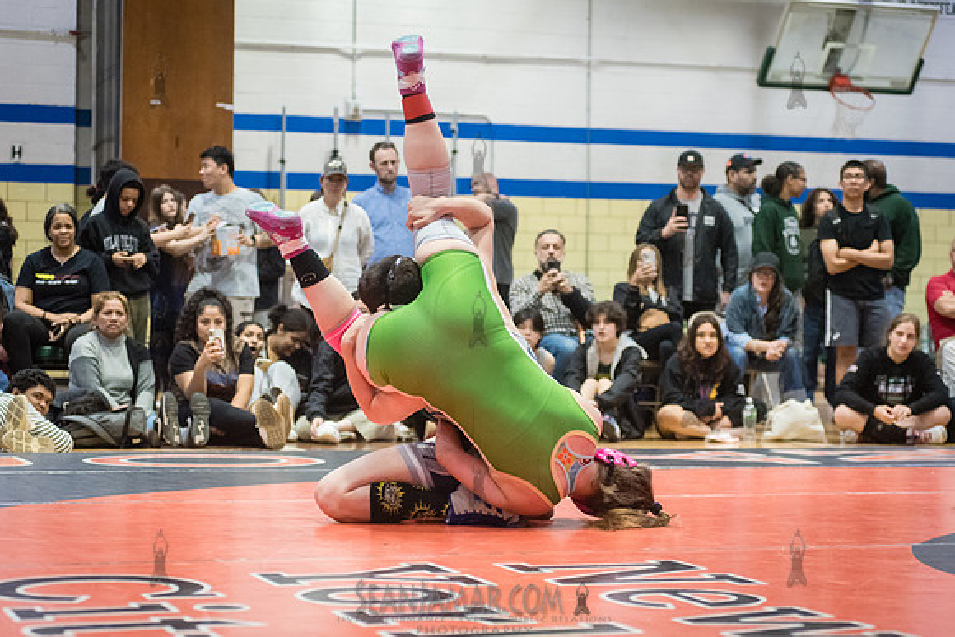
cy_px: 318
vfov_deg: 16.7
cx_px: 478
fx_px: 2166
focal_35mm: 82
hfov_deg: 24.9
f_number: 3.5
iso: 8000
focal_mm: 80
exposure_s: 1/400
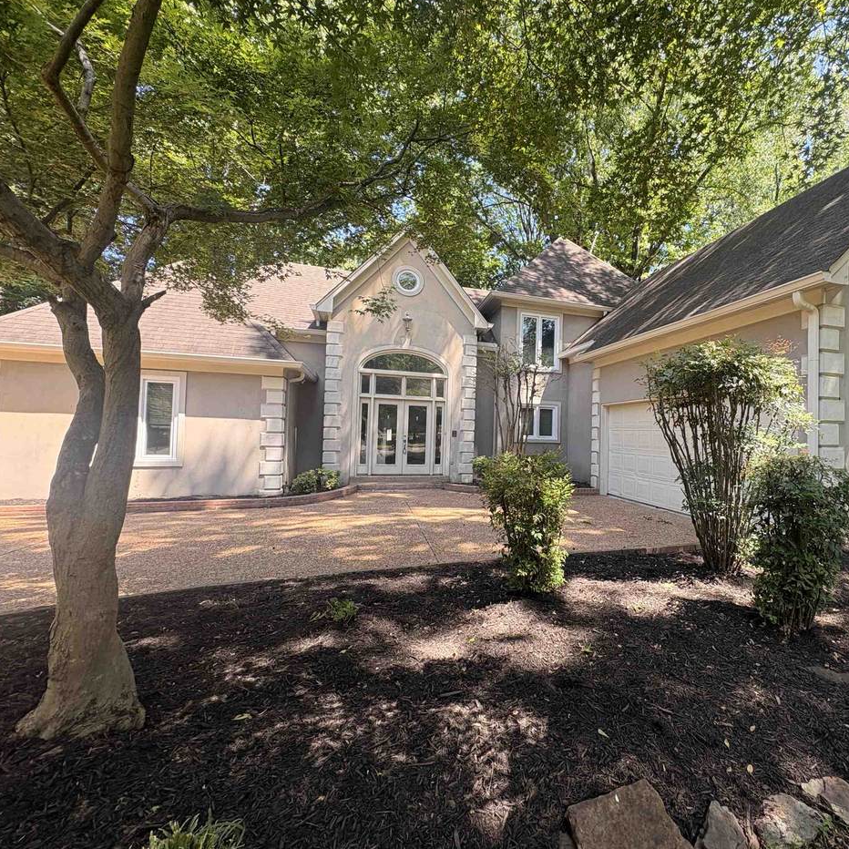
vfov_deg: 84.0
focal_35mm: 17
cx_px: 537
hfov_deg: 82.2
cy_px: 426
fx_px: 472
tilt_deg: +2.0
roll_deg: -1.0
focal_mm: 2.22
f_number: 2.2
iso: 40
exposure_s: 1/184
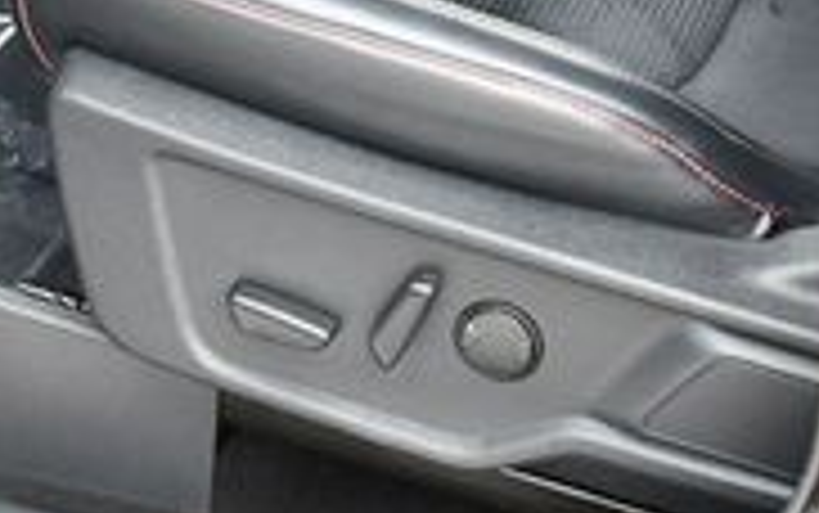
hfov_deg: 16.0
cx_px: 140
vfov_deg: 9.8
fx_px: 2881
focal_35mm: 129
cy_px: -346
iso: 640
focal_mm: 18
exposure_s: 1/250
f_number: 3.5
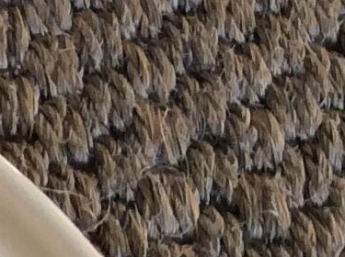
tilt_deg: -68.2
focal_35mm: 221
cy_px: 699
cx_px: -638
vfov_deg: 6.3
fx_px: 2199
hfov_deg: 7.9
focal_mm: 3.3
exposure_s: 1/24
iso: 40
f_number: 2.4
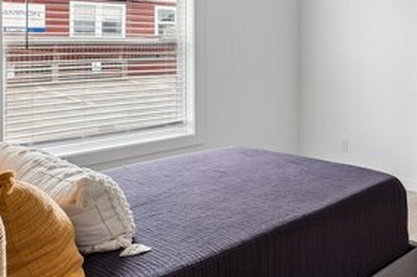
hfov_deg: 43.7
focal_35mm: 37
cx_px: 426
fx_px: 428
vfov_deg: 34.6
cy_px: 50
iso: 500
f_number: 6.3
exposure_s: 1/20
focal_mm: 14
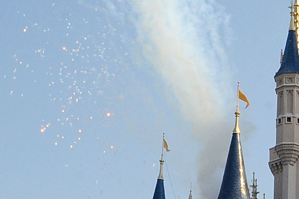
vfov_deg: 12.4
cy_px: 210
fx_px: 907
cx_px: 316
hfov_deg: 18.1
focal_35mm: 109
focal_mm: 17
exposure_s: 1/500
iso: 640
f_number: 14
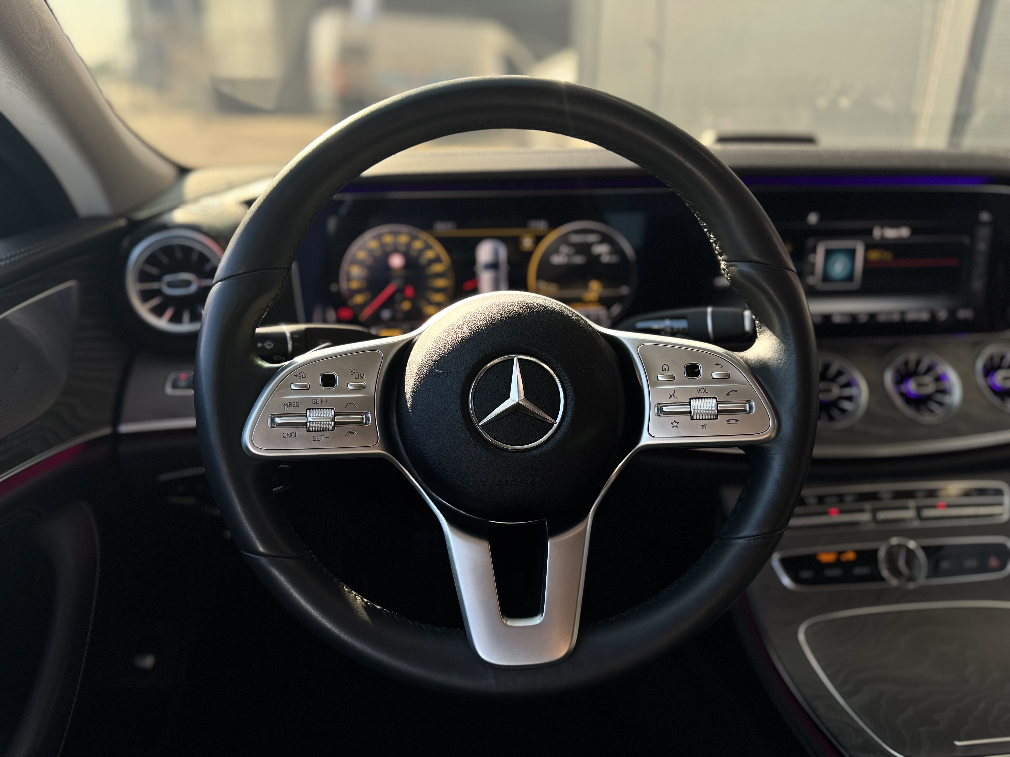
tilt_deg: -21.0
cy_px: 378
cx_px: 505
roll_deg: -1.5
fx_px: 700
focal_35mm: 24
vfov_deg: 56.8
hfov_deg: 71.6
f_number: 1.78
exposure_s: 1/121
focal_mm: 6.76
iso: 80
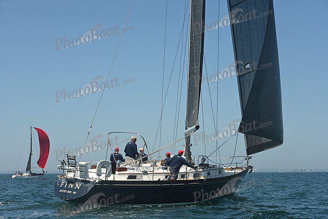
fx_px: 638
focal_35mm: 70
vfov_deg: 19.5
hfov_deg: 28.8
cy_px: 110
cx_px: 164
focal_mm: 70
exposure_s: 1/1000
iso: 320
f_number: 9
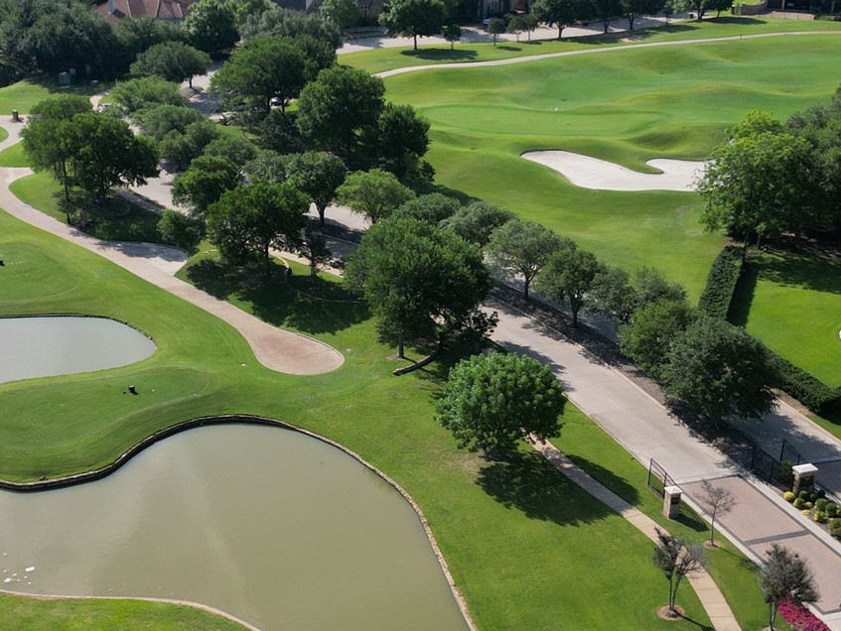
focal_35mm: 58
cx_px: 350
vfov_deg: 25.1
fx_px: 1410
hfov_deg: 33.1
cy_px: 408
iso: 160
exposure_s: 1/3200
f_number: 1.7
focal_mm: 6.72
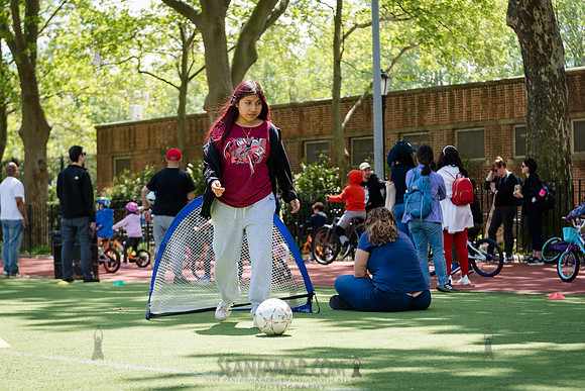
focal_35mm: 92
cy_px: 199
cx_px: 322
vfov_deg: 14.9
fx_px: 1497
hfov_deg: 22.1
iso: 200
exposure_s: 1/400
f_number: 3.5
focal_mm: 70
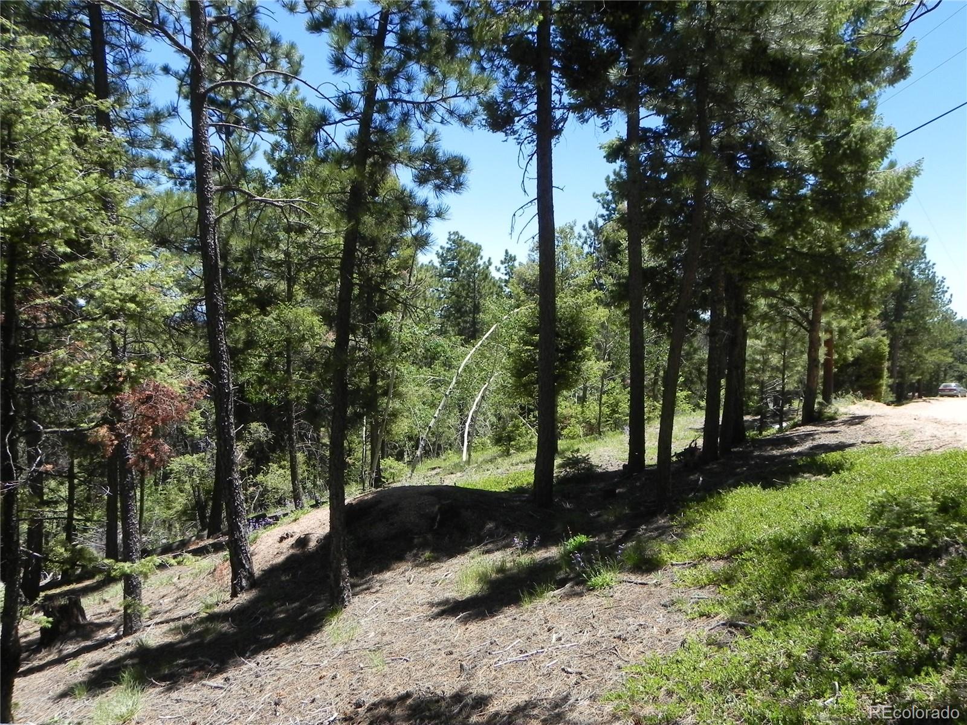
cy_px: 362
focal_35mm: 26
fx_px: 726
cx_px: 484
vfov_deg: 53.1
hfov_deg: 67.3
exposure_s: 1/256
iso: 160
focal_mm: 4.6
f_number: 6.3
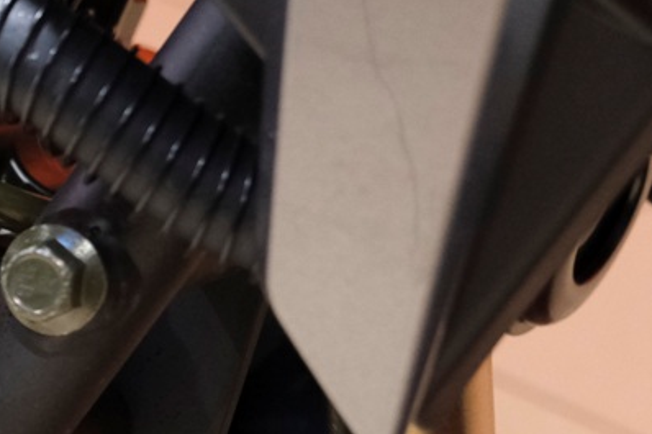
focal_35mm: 165
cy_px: 261
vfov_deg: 8.3
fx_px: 2987
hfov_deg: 11.6
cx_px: -503
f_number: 4
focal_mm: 27.5
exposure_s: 1/80
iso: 2000
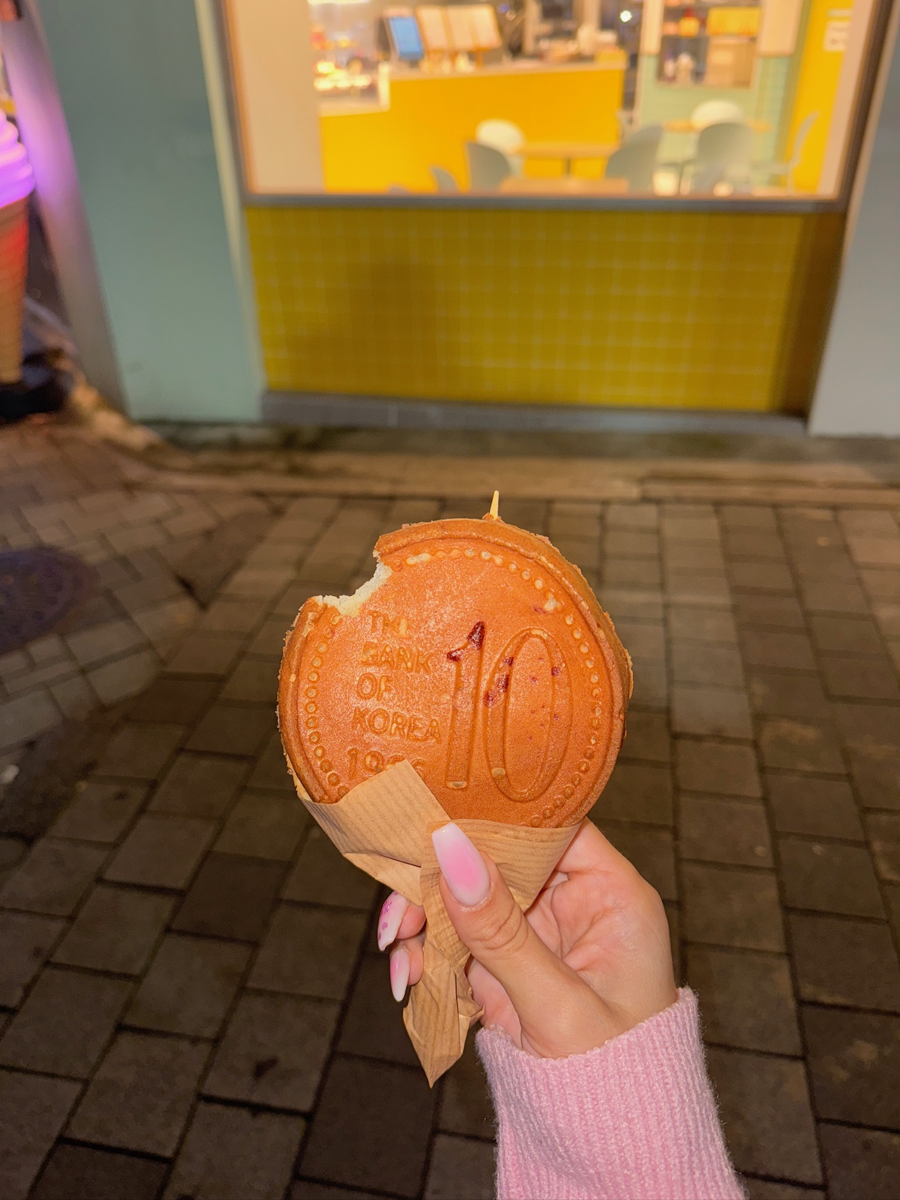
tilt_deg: -34.0
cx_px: 450
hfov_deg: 56.8
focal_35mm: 24
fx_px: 832
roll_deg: +1.0
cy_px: 600
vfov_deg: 71.6
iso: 50
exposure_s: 1/19
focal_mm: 6.76
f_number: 1.78
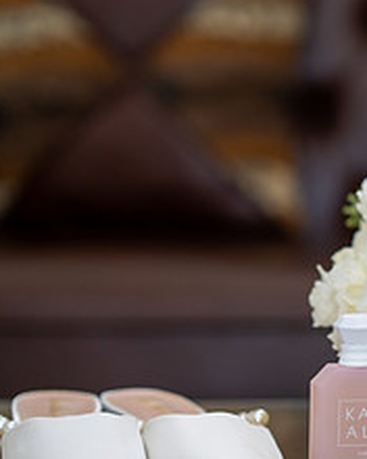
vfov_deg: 9.2
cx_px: 573
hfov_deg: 7.2
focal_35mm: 210
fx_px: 2851
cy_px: 308
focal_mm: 85
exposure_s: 1/125
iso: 640
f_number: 2
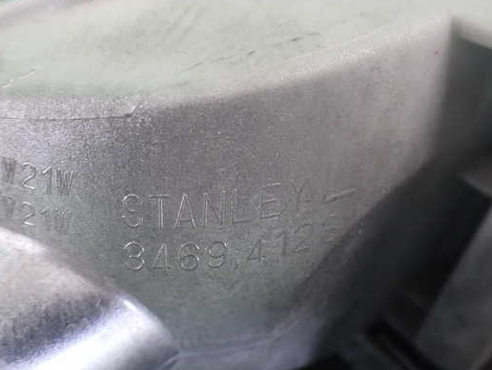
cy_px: 196
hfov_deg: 52.5
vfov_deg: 40.7
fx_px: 498
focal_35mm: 35
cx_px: 216
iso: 800
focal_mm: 5.4
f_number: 2.3
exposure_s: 1/60
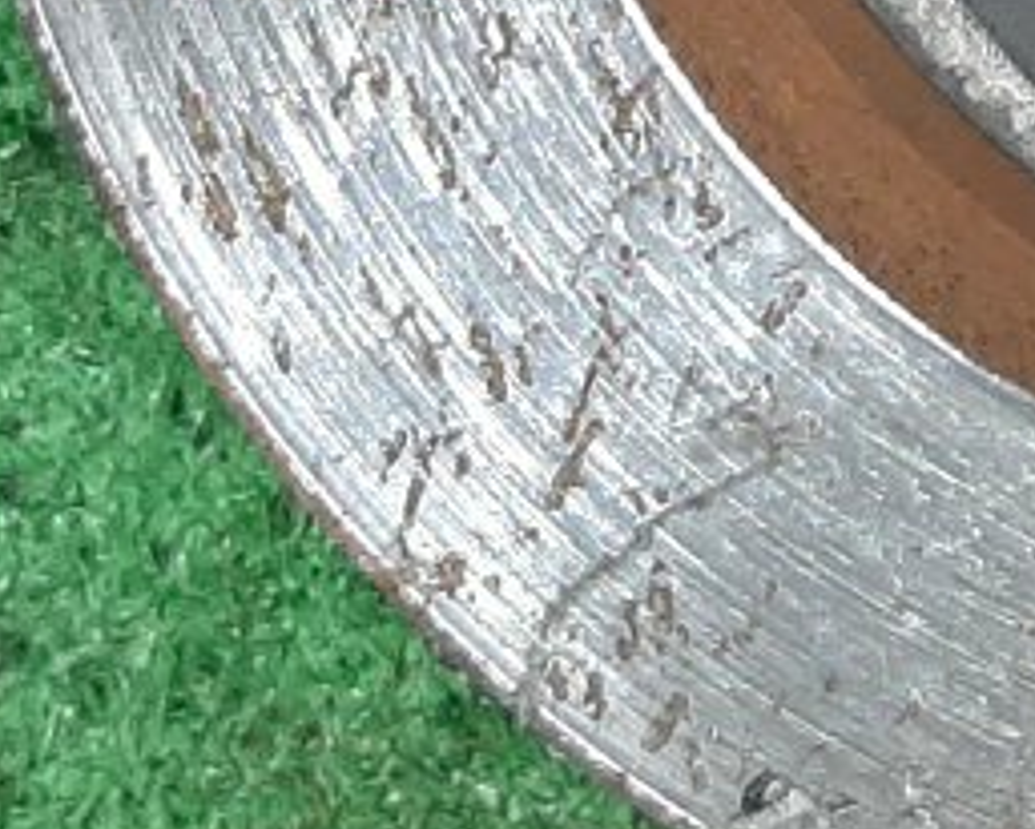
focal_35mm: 142
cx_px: 1277
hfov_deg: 13.2
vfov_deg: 10.5
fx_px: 4353
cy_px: -390
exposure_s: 1/33
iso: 209
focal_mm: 3.93
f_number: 1.7
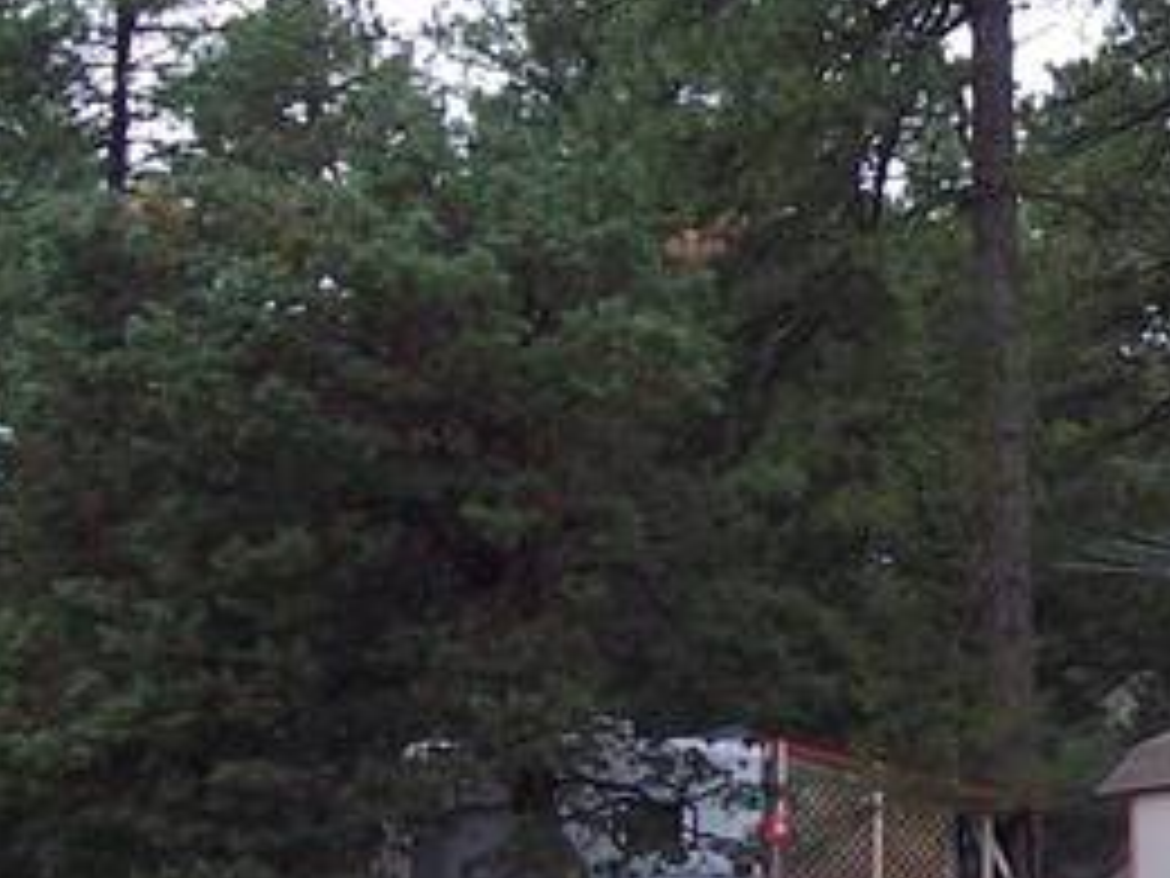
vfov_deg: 11.1
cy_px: 419
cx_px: 1233
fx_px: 4529
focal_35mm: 134
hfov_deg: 14.4
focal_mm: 7.1
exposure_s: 1/60
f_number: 2.8
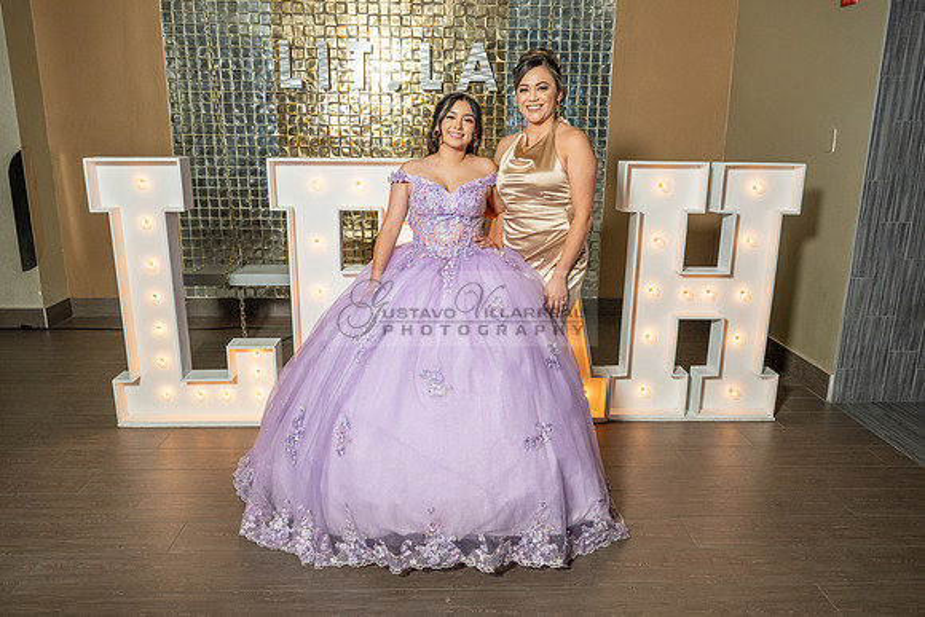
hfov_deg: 66.4
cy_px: 308
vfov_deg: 47.2
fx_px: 707
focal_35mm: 28
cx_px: 462
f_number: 5.6
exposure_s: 1/125
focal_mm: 27.5
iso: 640
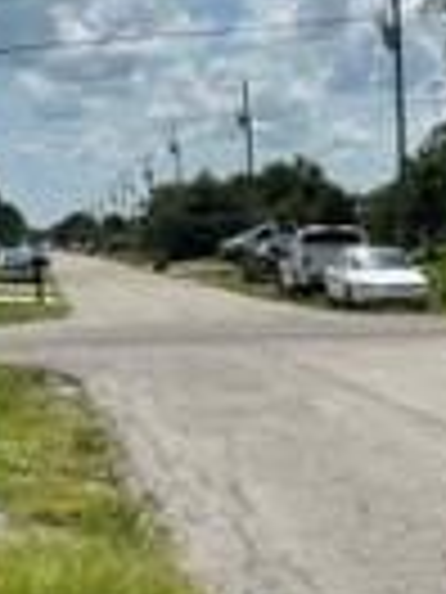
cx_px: 153
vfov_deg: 15.6
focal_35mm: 126
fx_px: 2165
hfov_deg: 11.8
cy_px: 369
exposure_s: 1/9091
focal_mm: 5.1
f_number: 1.6
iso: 50
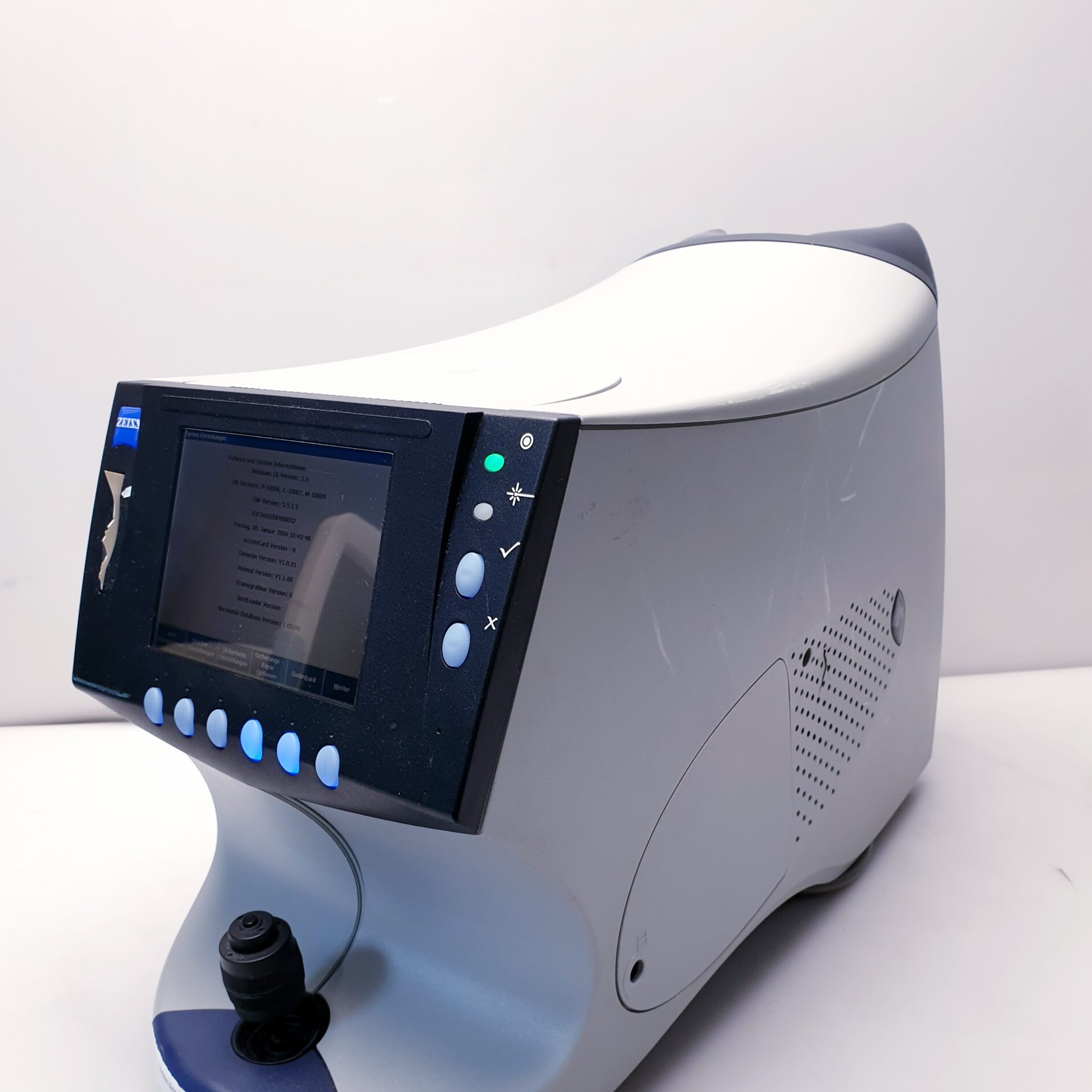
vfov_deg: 52.2
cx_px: 540
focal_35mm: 31
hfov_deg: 52.5
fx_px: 1106
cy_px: 659
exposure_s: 1/50
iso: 80
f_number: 2.4
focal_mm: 4.3
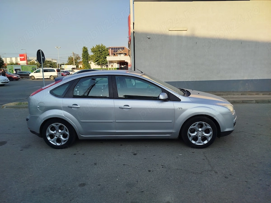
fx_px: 188
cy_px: 102
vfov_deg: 56.8
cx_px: 136
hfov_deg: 71.6
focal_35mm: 24
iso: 50
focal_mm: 5.31
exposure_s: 1/815
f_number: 1.7
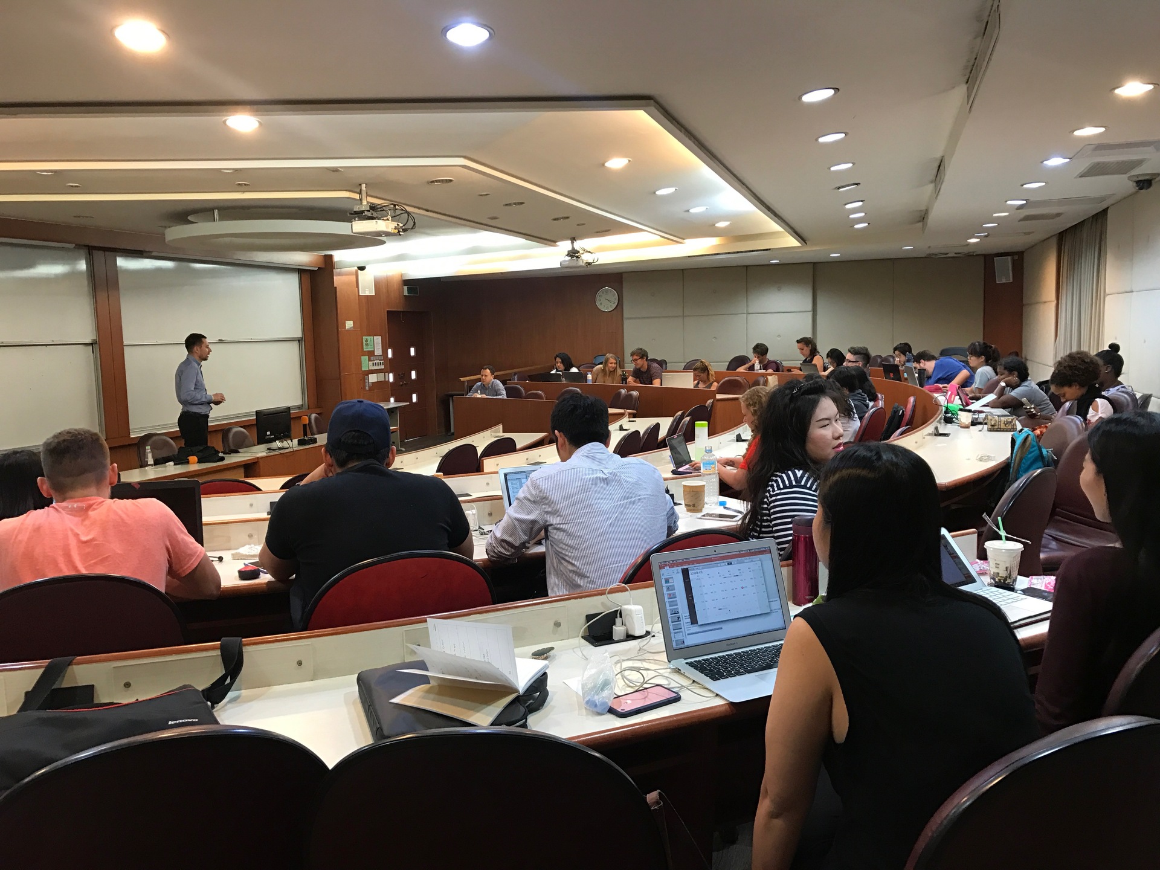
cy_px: 435
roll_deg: +1.7
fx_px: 938
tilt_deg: -5.1
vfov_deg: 49.7
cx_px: 580
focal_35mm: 28
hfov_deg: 63.4
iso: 40
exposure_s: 1/17
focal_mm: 3.99
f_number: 1.8
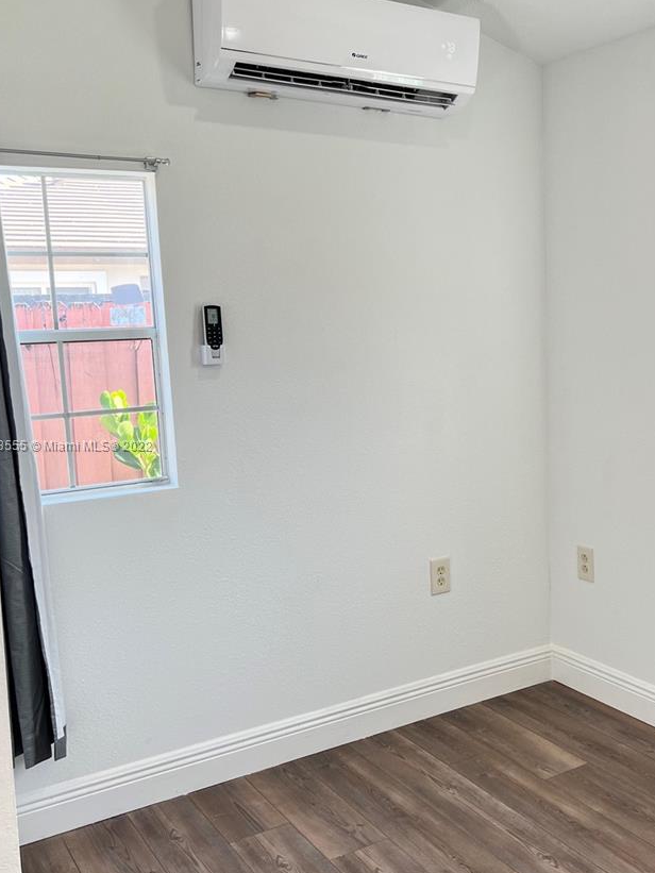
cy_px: 447
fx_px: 958
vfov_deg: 49.0
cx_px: 435
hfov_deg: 37.3
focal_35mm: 38
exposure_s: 1/170
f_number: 1.5
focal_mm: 5.7
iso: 50
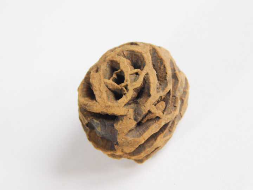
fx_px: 1476
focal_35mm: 202
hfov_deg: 9.8
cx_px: 126
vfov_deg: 7.4
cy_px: 95
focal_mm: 35.9
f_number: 5.4
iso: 125
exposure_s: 1/80
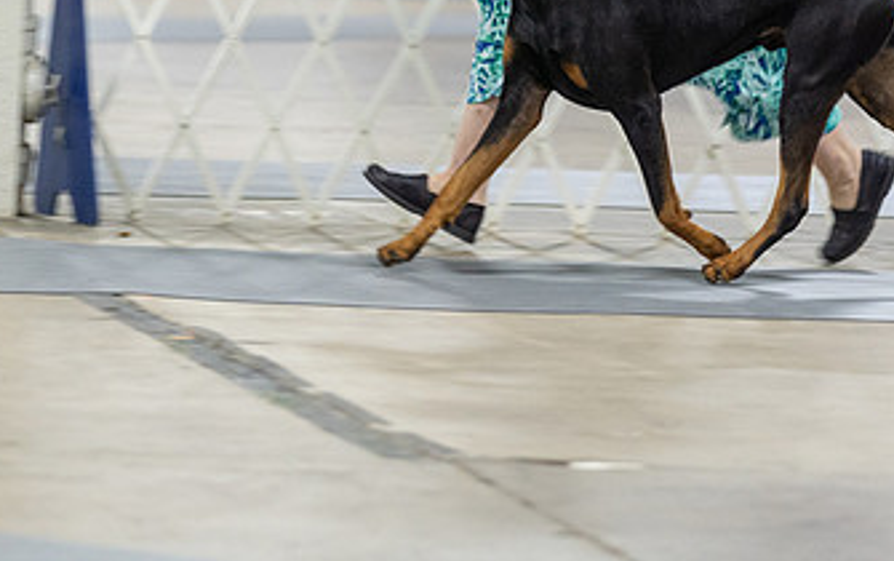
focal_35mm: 277
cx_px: 412
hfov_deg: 7.6
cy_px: -35
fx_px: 6755
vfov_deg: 4.7
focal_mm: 135
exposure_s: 1/160
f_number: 2.8
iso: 2000
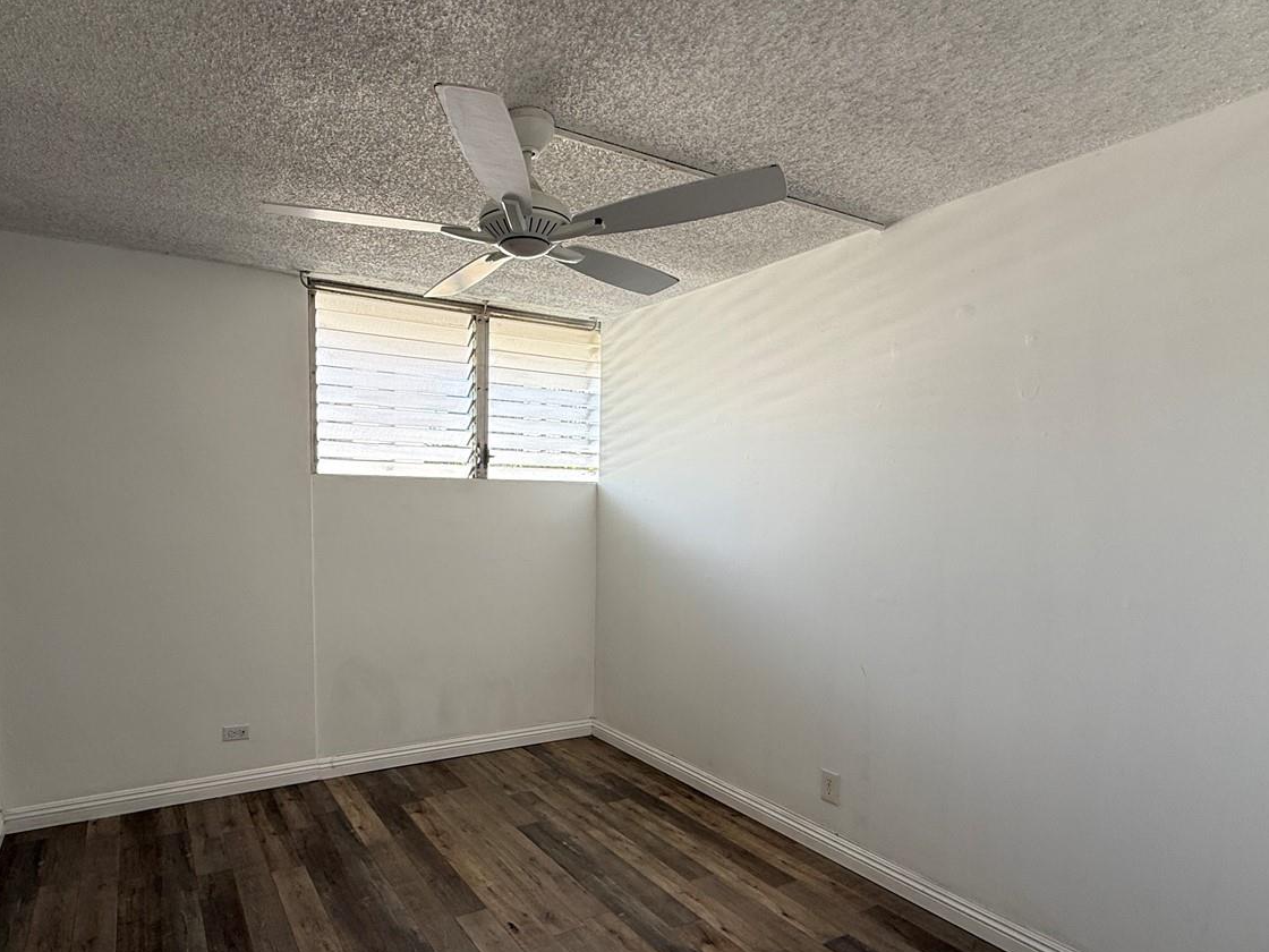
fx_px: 733
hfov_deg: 81.1
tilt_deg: -5.5
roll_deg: -0.5
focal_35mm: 20
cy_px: 568
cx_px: 533
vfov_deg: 65.4
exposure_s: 1/99
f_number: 2.2
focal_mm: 2.22
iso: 80
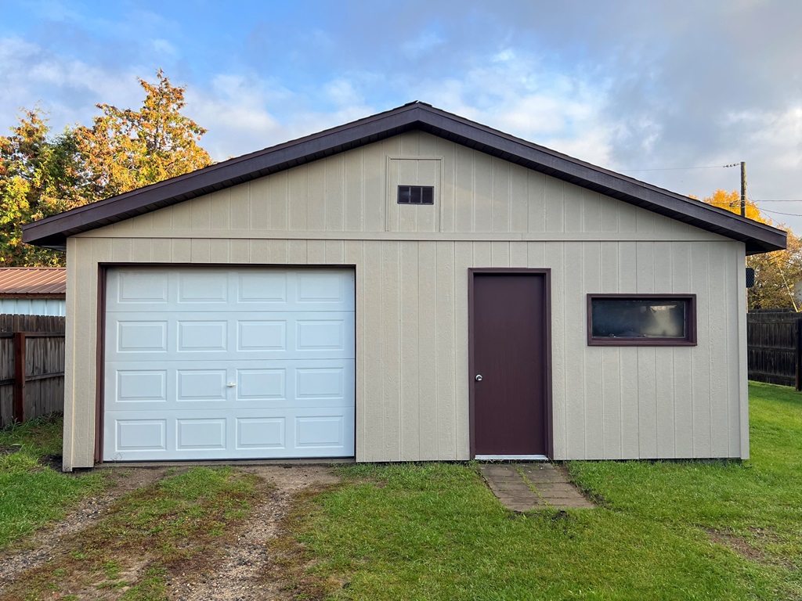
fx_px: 602
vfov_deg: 53.1
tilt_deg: +0.0
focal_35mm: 26
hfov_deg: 67.3
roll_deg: +0.4
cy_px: 300
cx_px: 401
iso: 50
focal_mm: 5.7
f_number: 1.5
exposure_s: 1/758
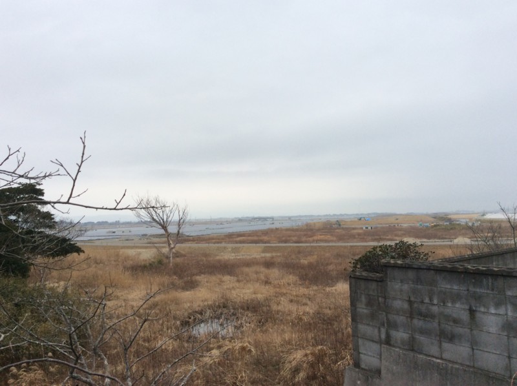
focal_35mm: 32
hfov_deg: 56.9
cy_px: 193
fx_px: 477
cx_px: 258
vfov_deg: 44.1
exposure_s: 1/743
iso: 32
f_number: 2.4
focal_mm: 3.3
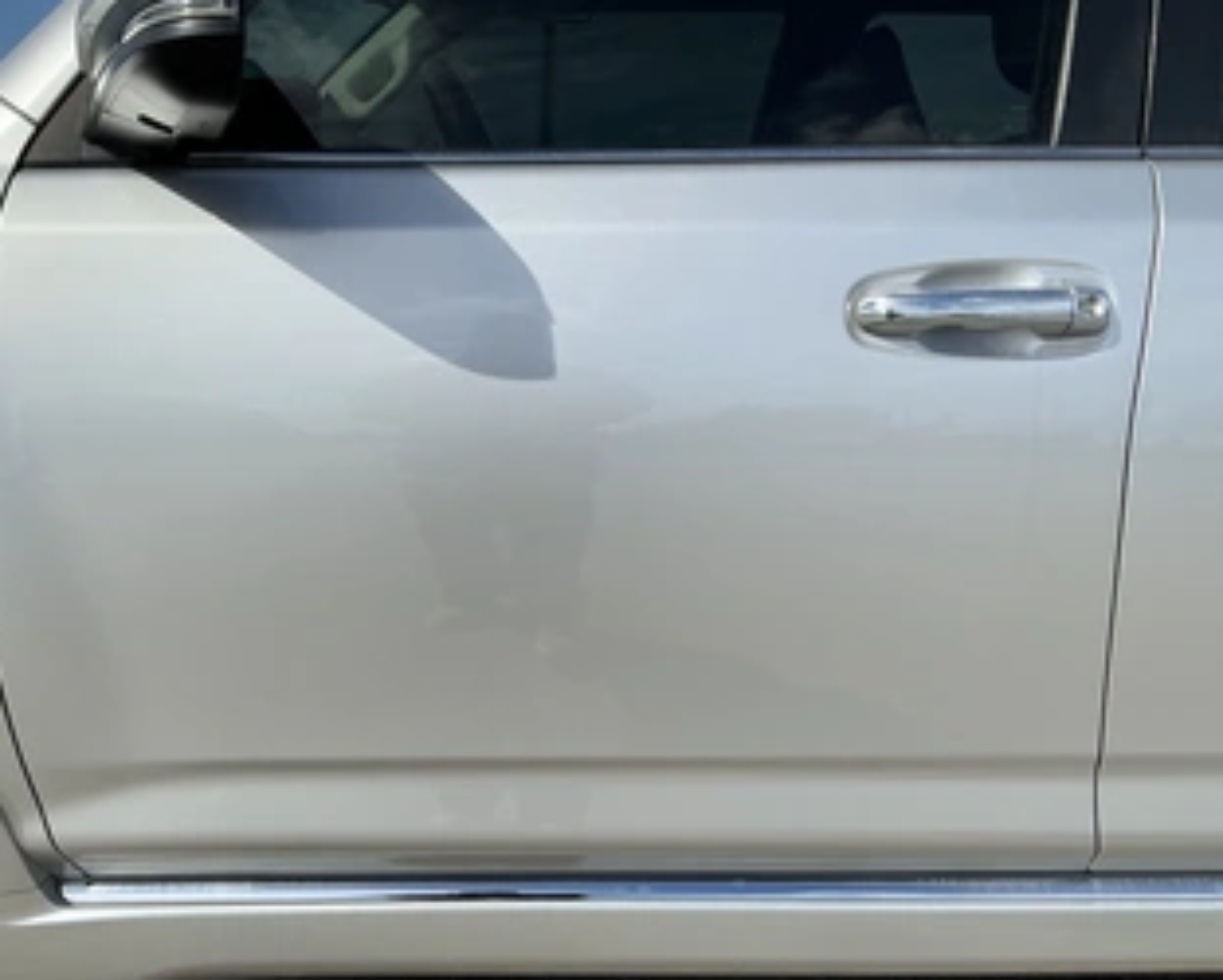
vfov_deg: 42.2
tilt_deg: -13.2
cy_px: 541
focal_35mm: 35
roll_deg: -1.9
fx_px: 1268
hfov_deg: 51.3
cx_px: 525
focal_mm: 3
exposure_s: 1/2538
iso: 25
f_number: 1.8
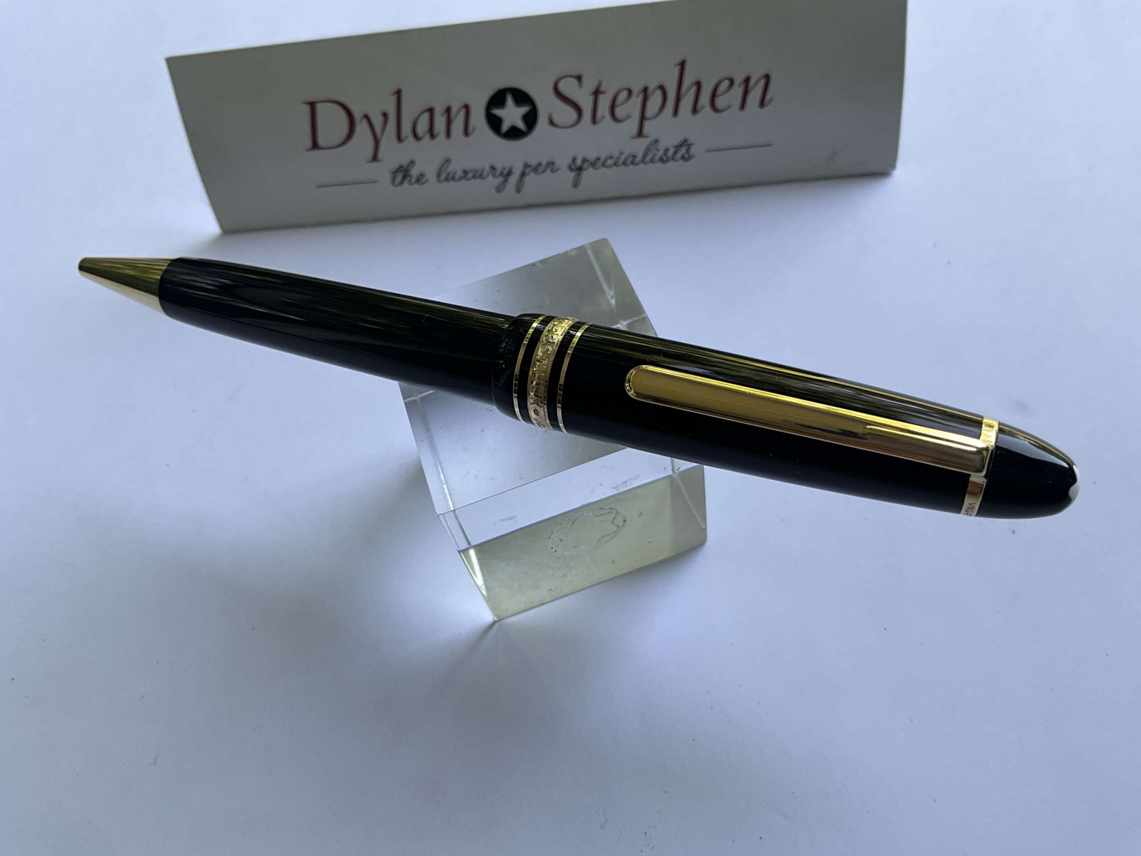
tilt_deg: -57.5
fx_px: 956
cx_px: 570
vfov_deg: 48.2
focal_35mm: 29
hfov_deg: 61.7
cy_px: 428
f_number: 1.8
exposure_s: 1/122
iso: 20
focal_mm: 3
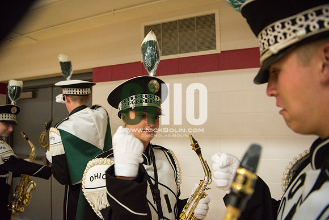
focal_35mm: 24
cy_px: 110
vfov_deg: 53.2
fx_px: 219
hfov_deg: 73.7
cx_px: 164
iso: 2000
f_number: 3.2
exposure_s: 1/500
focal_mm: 24
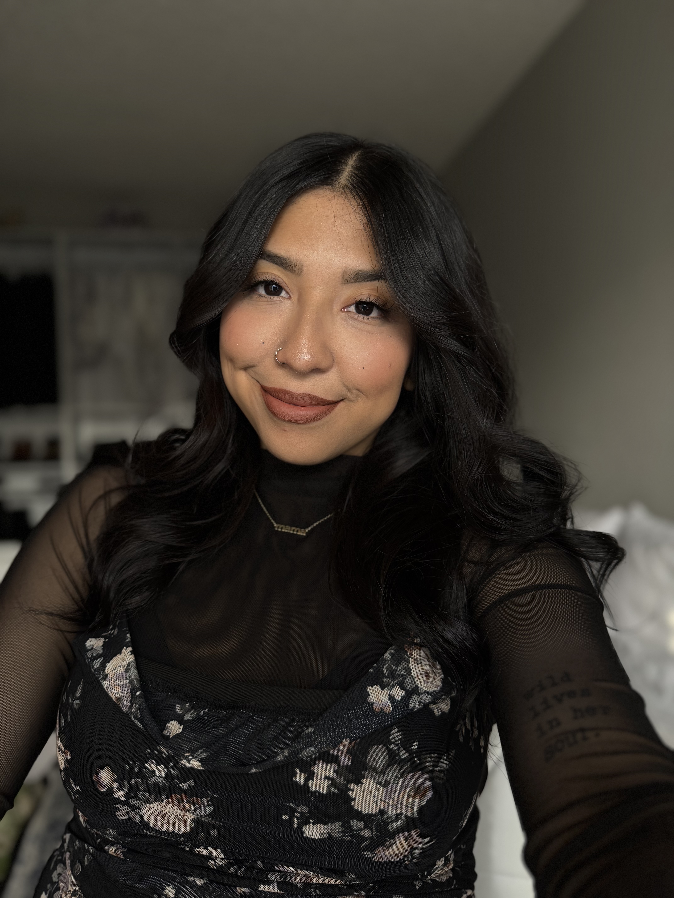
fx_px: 623
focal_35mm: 24
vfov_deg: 71.6
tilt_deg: -1.8
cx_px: 337
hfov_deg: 56.8
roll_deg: +1.2
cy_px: 449
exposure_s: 1/121
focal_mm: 6.76
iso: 200
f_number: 1.78
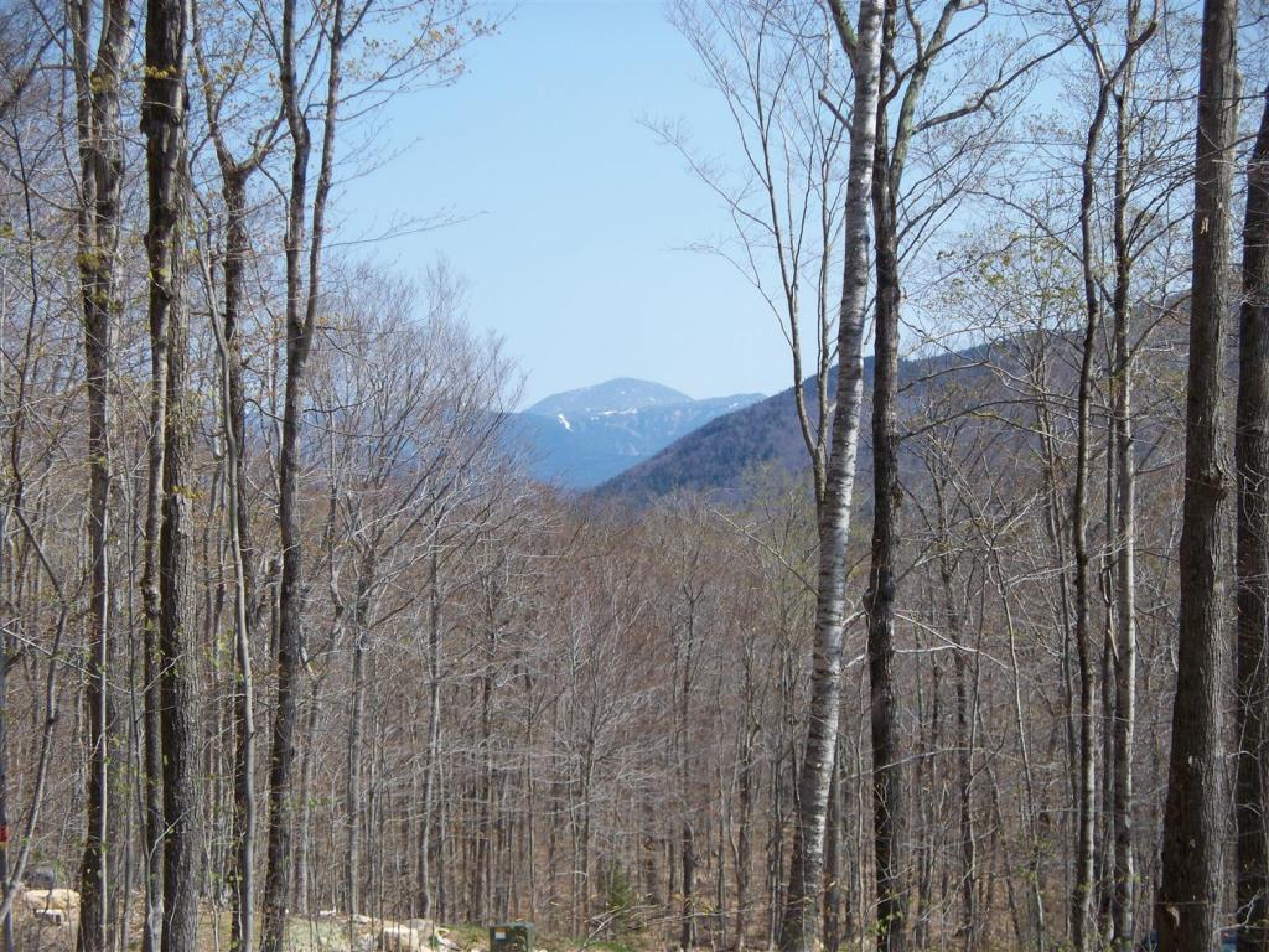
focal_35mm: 80
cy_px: 476
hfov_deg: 24.4
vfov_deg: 18.4
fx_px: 2933
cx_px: 634
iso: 64
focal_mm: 16.86
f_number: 3.4
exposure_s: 1/640
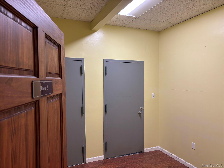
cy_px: 84
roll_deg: +0.2
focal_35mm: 26
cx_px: 112
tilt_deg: -2.9
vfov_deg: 53.1
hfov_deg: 67.3
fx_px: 168
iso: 125
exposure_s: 1/120
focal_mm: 5.96
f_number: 1.6
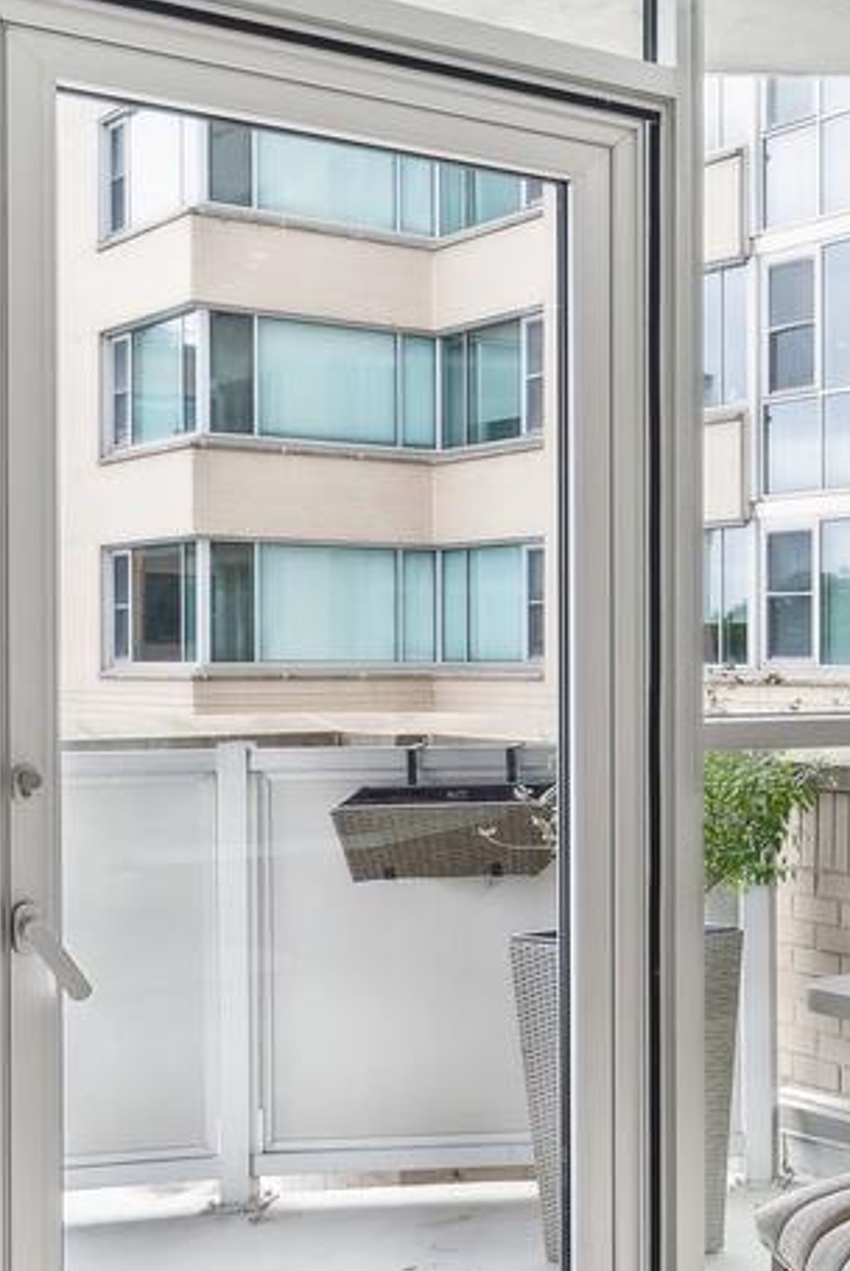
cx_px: 1420
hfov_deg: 20.0
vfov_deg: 36.8
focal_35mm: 54
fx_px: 1909
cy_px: 656
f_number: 9
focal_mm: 24
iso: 250
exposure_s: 1.3
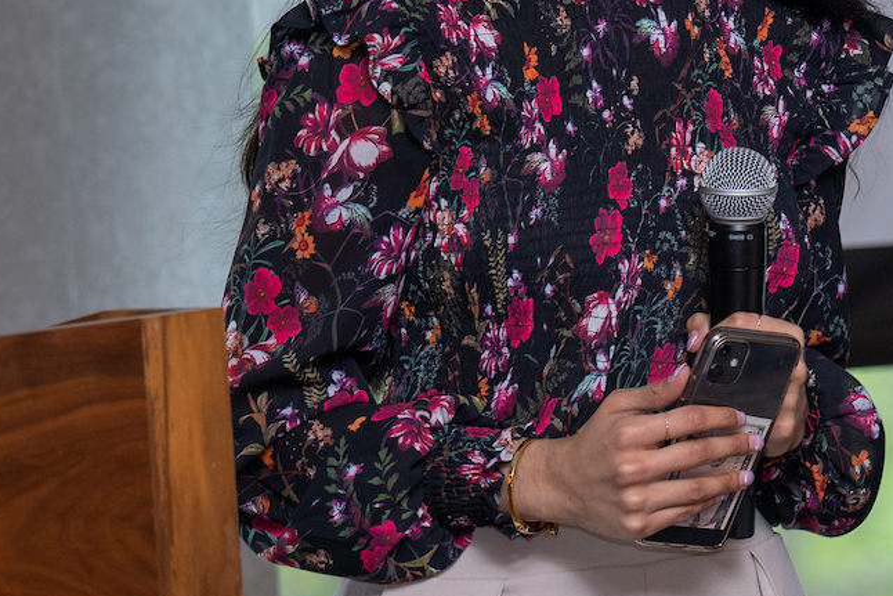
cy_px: 66
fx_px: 8733
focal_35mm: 352
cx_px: 1110
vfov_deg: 3.9
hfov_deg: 5.8
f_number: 3.2
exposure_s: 1/160
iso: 320
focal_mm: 91
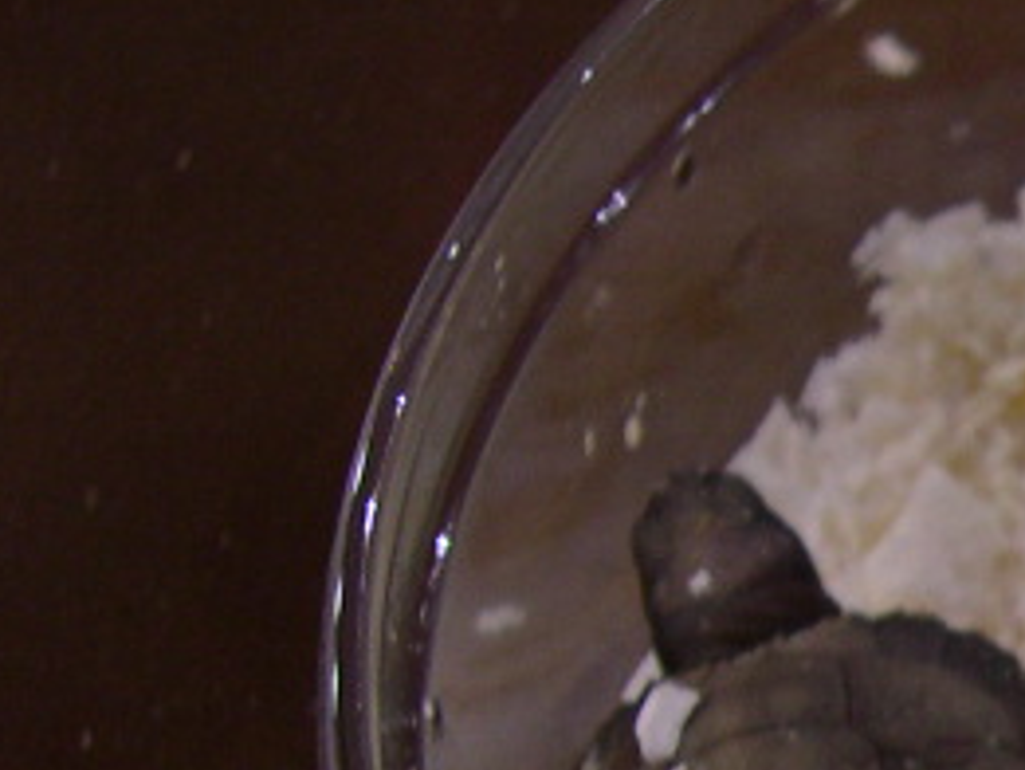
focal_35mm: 149
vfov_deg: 9.7
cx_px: 1983
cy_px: 1057
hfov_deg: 11.9
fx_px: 4414
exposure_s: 1/39.8
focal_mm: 8
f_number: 2.8
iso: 100
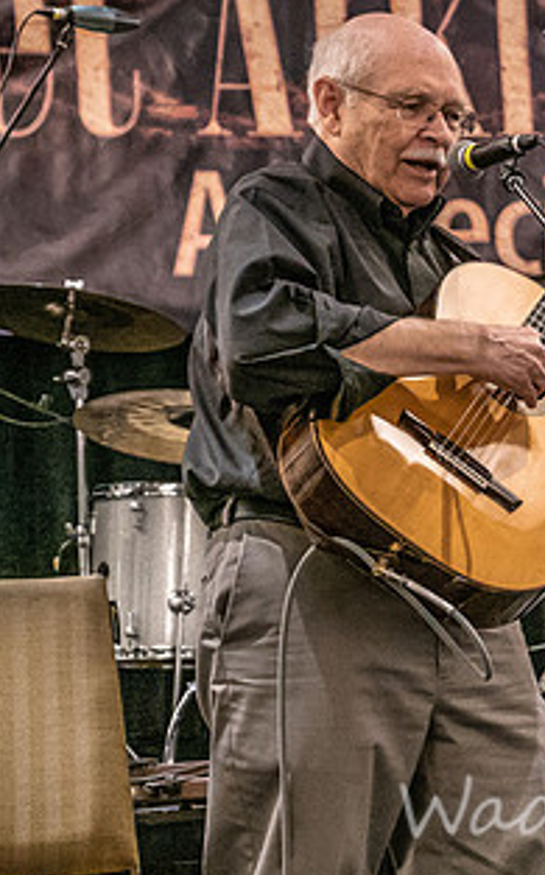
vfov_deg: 13.7
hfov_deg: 8.4
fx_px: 3644
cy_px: 487
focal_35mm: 153
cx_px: 828
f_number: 5.6
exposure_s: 1/160
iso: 8000
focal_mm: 70
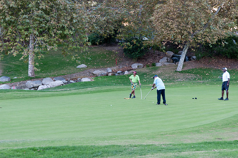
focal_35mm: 82
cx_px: 119
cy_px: 79
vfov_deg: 16.5
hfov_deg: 24.6
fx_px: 545
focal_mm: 55
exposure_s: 1/100
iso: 640
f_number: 5
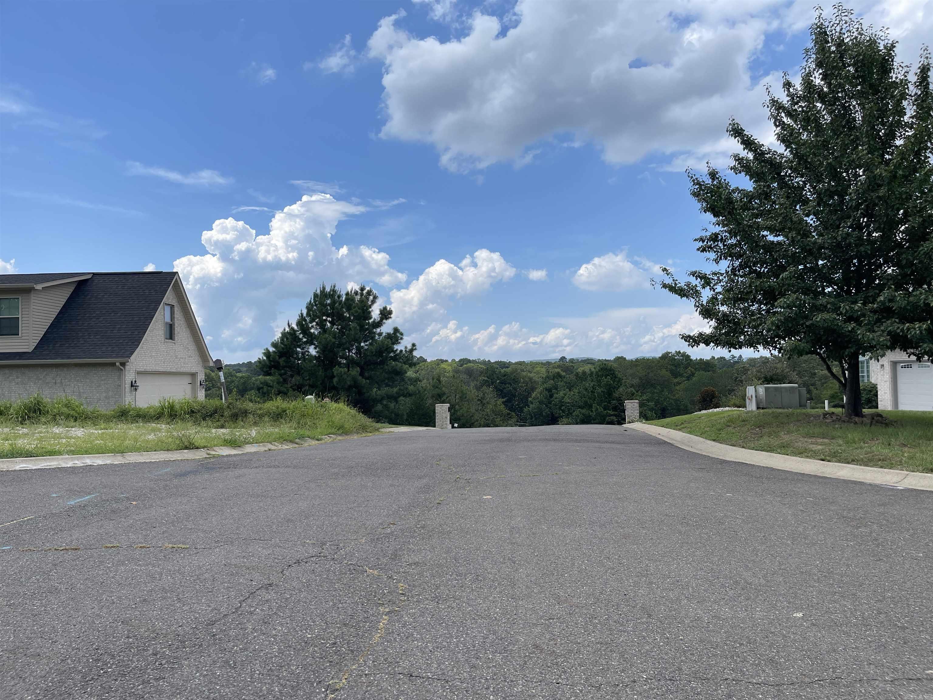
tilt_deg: +0.7
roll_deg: +0.6
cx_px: 466
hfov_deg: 69.4
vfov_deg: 54.9
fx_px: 674
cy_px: 350
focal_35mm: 25
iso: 32
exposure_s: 1/3344
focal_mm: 5.1
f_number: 1.6
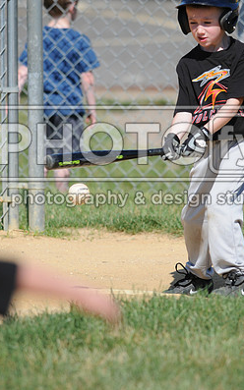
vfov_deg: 3.1
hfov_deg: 2.0
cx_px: 137
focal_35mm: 669
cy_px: 151
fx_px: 7121
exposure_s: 1/2000
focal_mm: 300
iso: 200
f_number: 4
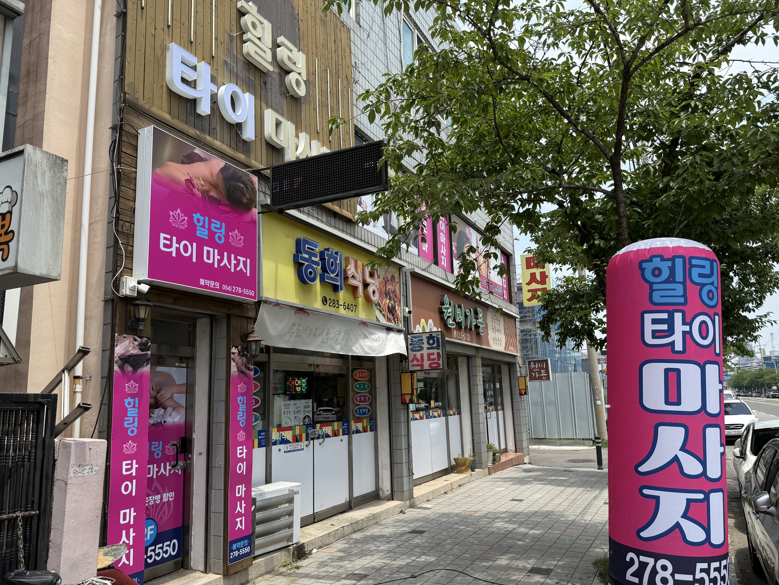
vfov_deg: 54.9
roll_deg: +2.4
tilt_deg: +9.9
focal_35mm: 25
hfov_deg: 69.4
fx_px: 563
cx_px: 405
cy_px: 304
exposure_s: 1/3279
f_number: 1.78
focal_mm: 6.76
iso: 80
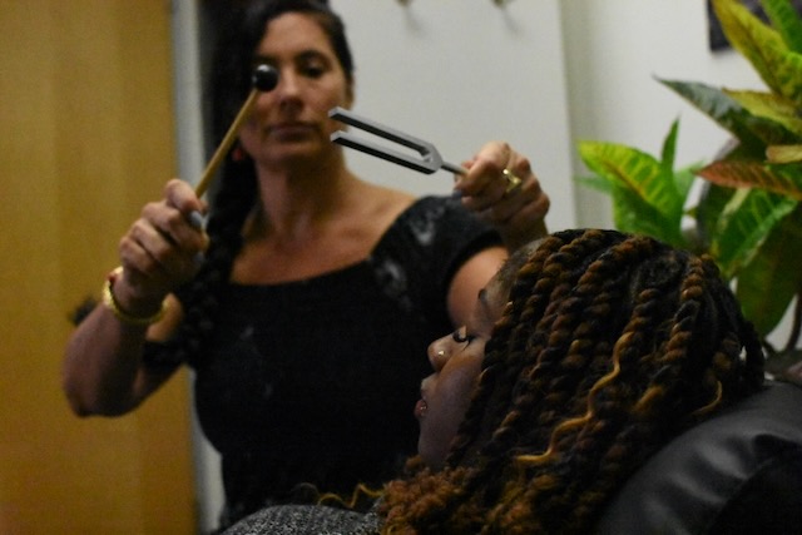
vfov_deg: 25.8
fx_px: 1170
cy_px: 268
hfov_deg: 37.8
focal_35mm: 52
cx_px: 401
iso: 25600
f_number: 3.2
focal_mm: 35
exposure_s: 1/5000
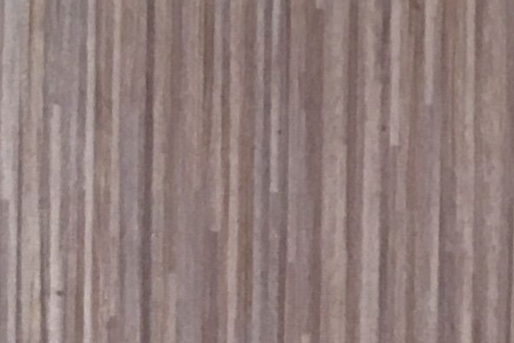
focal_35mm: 206
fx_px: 2943
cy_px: -1229
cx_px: 668
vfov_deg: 5.4
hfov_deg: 9.8
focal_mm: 4.15
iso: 64
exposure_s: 1/15
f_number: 2.2
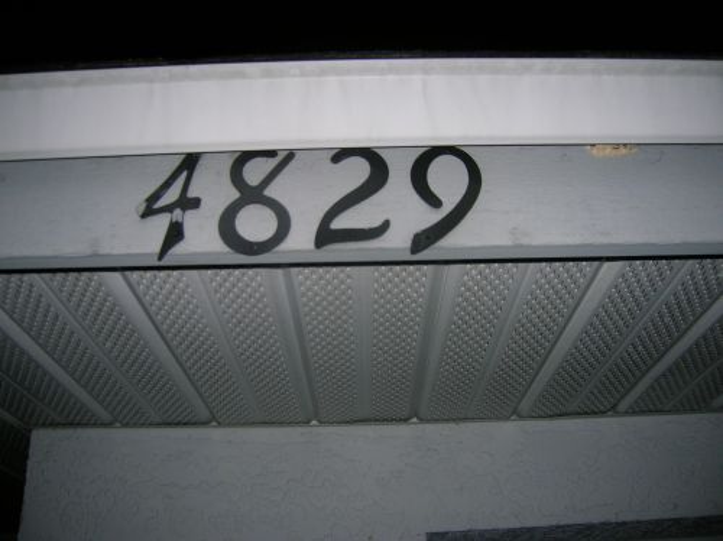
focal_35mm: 34
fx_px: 709
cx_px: 362
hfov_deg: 54.0
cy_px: 270
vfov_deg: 41.7
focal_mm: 5.7
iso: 50
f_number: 2.9
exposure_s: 1/60.1
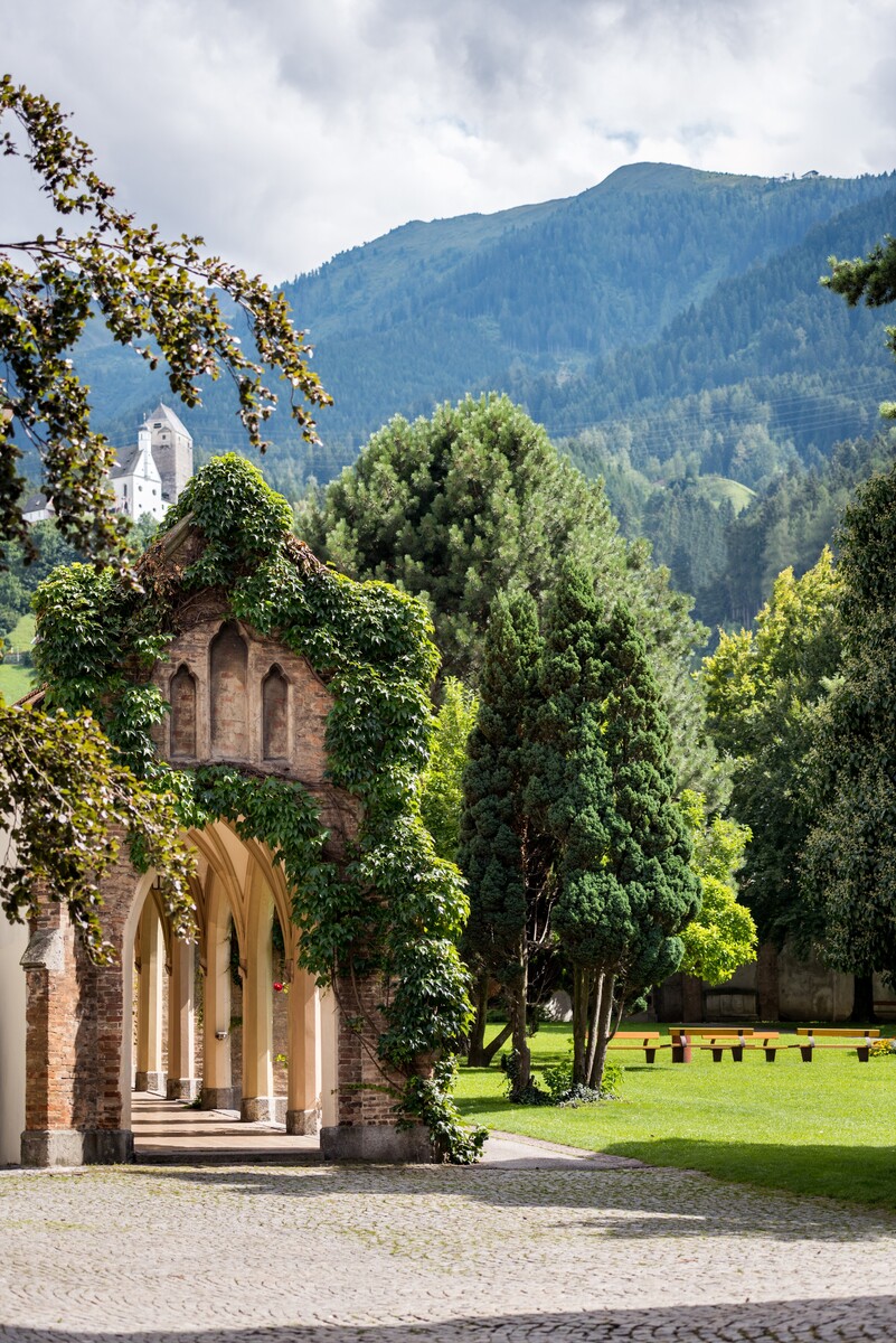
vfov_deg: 28.8
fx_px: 2611
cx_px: 448
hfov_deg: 19.5
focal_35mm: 70
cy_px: 672
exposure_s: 1/800
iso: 125
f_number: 2.8
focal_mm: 70
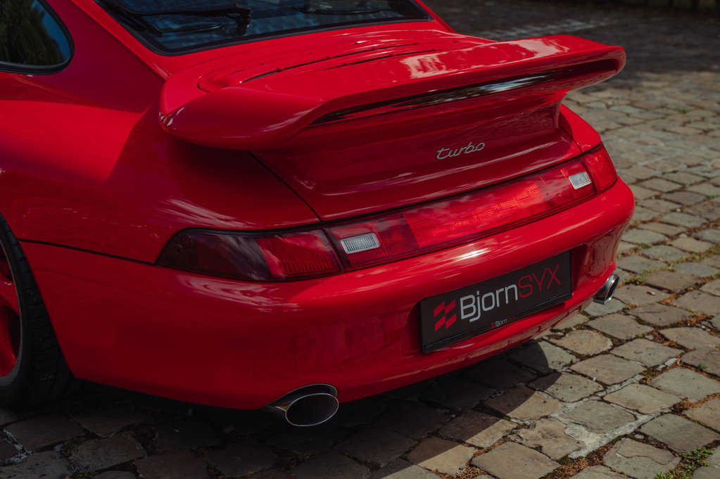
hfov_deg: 36.3
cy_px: 240
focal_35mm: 55
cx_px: 360
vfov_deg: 24.6
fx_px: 1099
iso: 100
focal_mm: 55
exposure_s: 1/200
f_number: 4.5
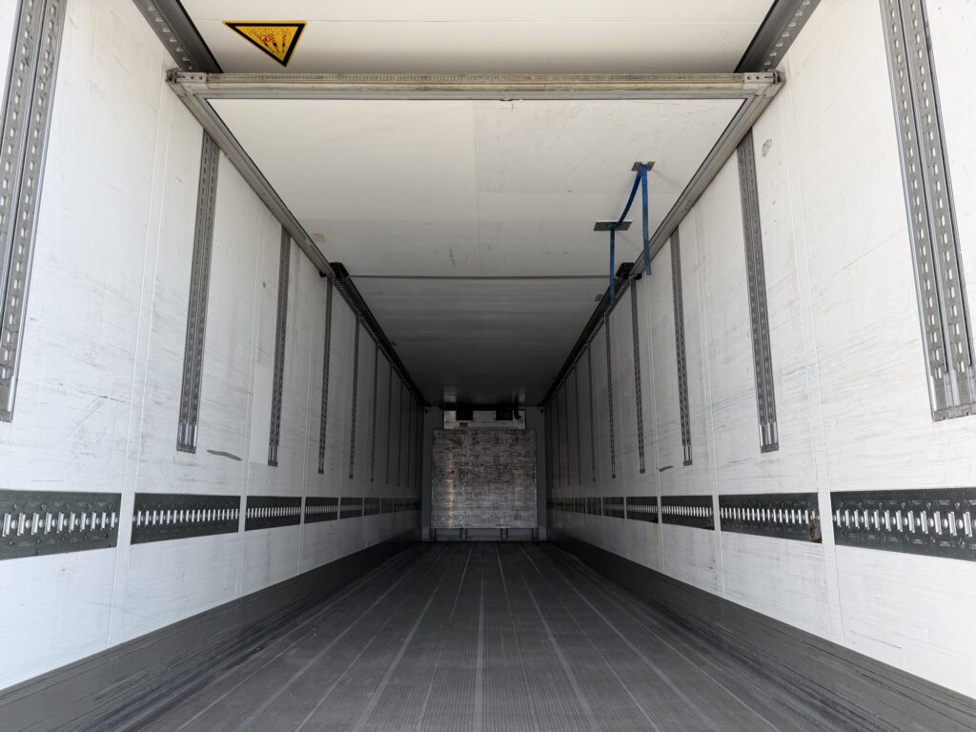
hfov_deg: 71.6
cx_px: 488
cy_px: 366
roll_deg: +0.3
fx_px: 677
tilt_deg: +11.9
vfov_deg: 56.8
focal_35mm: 24
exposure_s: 1/555
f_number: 1.78
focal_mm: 6.76
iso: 80
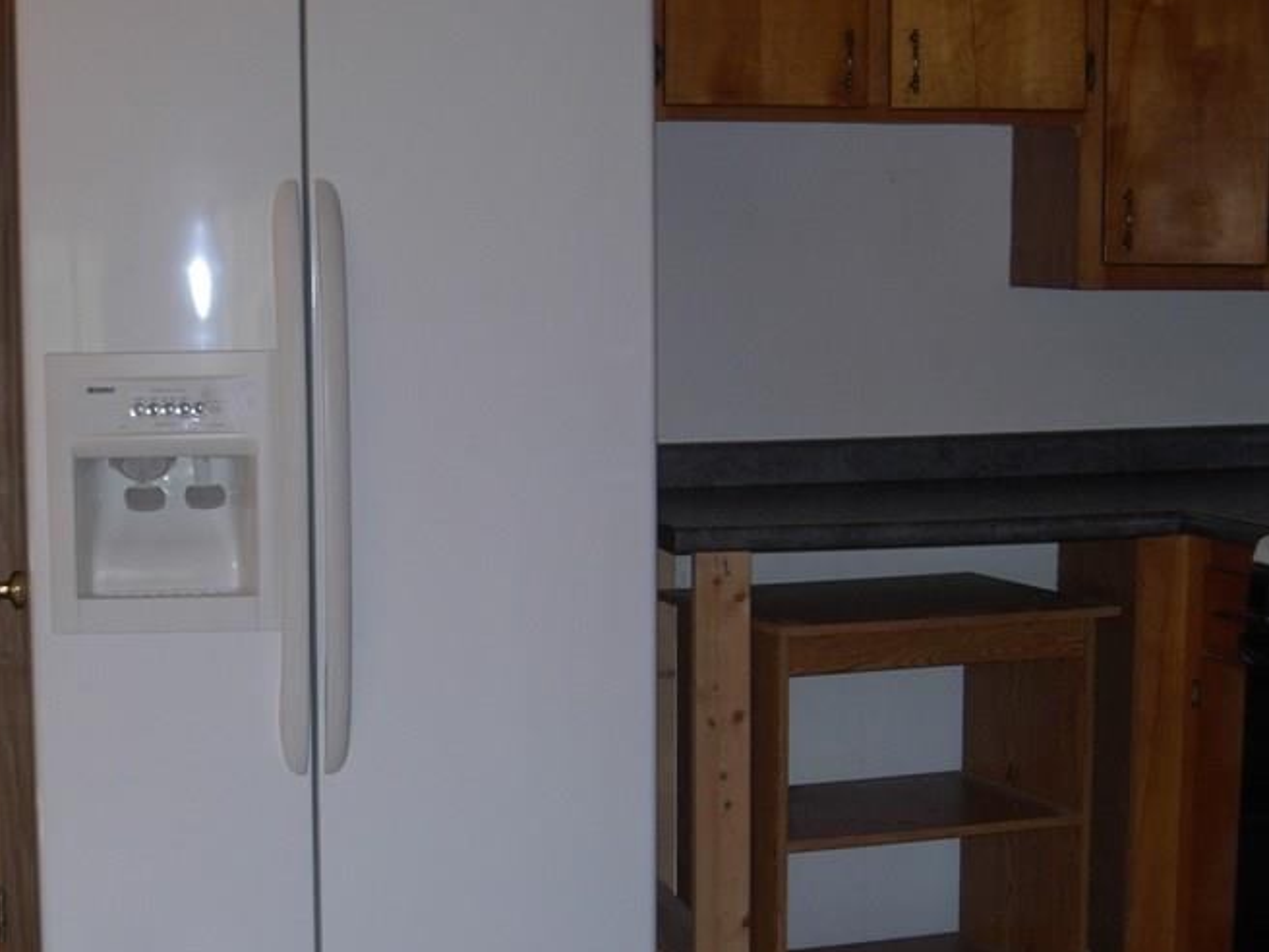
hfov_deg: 29.8
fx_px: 2346
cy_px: 602
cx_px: 325
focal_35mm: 64
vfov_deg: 22.9
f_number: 2.9
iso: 79
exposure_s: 1/64
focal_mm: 8.5
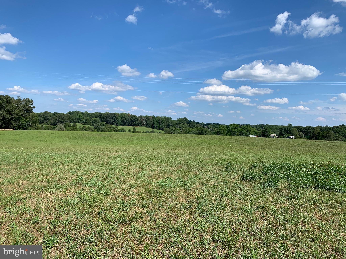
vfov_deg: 53.1
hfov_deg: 67.3
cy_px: 130
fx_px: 260
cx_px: 173
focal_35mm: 26
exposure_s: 1/2681
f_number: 1.8
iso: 25
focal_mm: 4.25
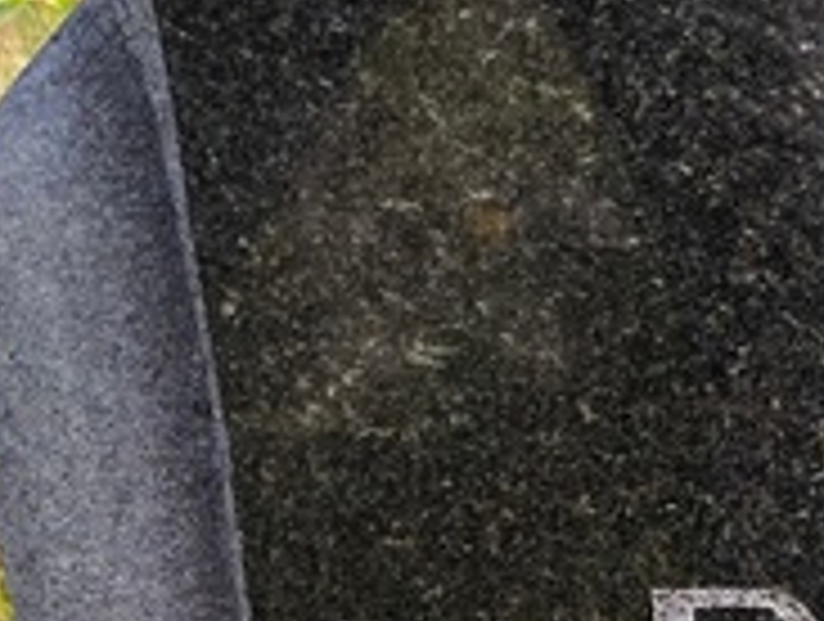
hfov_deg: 17.1
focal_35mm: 109
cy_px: 1040
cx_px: 1029
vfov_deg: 12.7
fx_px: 2600
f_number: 1.7
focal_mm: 4.71
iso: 50
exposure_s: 1/427
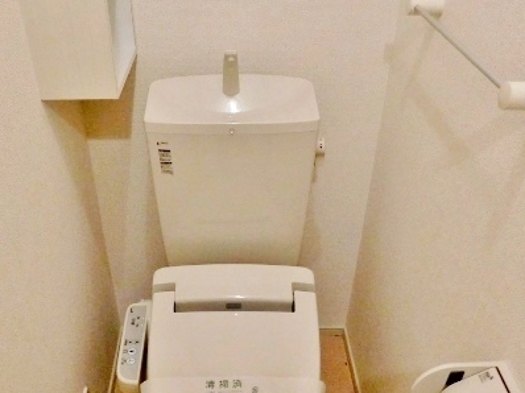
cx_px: 239
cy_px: 293
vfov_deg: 37.7
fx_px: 561
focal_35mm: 37
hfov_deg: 50.1
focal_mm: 4
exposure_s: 1/30
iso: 400
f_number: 3
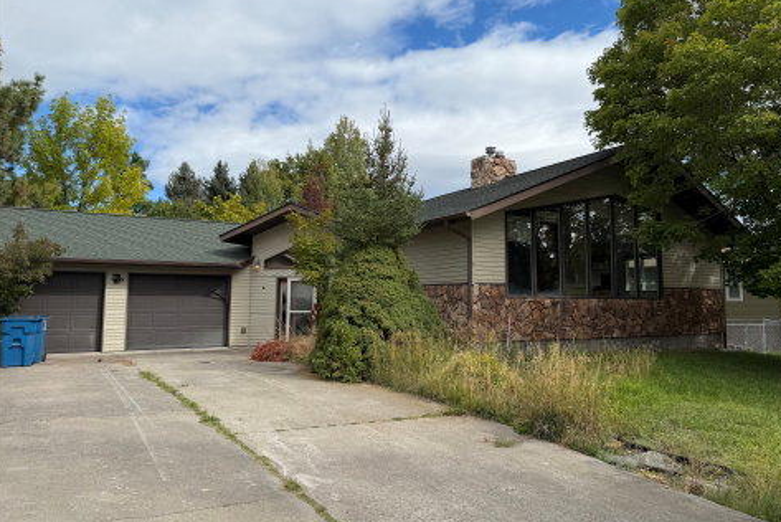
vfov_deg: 48.0
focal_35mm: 27
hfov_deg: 67.3
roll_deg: +0.9
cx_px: 419
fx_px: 586
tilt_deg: +5.1
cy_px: 246
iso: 80
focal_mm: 6.76
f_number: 1.78
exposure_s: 1/4673
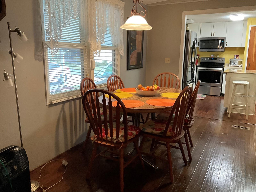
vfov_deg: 48.2
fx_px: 214
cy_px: 96
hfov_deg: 61.7
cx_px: 128
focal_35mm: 29
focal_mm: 3
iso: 200
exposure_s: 1/60
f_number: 1.8
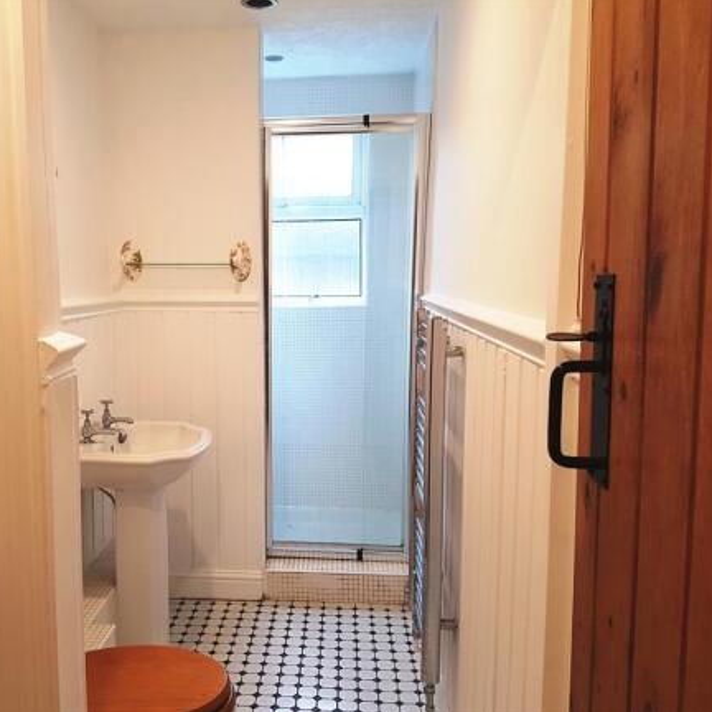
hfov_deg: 51.7
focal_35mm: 31
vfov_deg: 52.5
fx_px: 721
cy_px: 355
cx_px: 248
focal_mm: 4.2
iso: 64
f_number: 1.7
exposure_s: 1/50
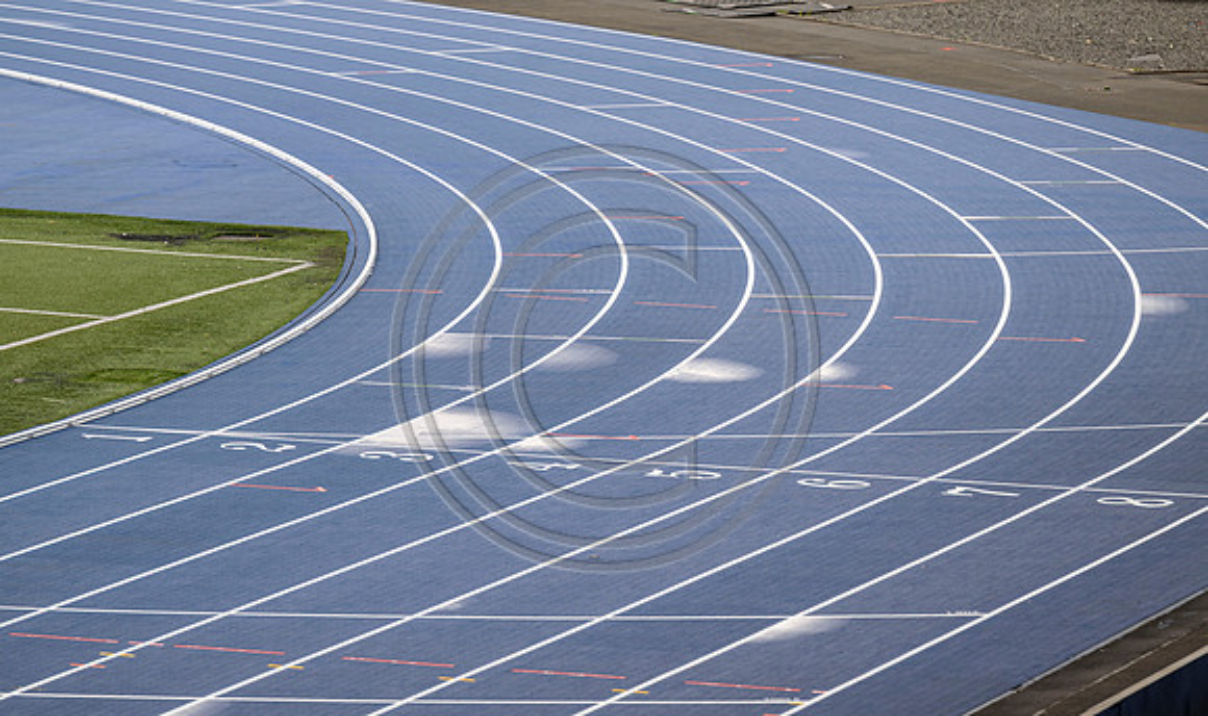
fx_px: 7886
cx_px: 618
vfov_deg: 5.2
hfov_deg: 8.8
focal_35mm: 243
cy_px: 257
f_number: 4
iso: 200
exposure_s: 1/400
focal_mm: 200
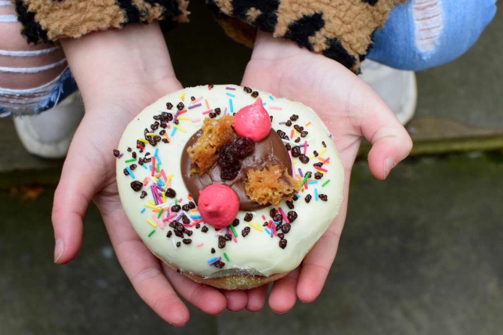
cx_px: 237
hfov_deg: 35.3
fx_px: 790
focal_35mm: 57
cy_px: 172
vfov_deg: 24.0
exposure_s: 1/60
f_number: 8
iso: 1100
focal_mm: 35
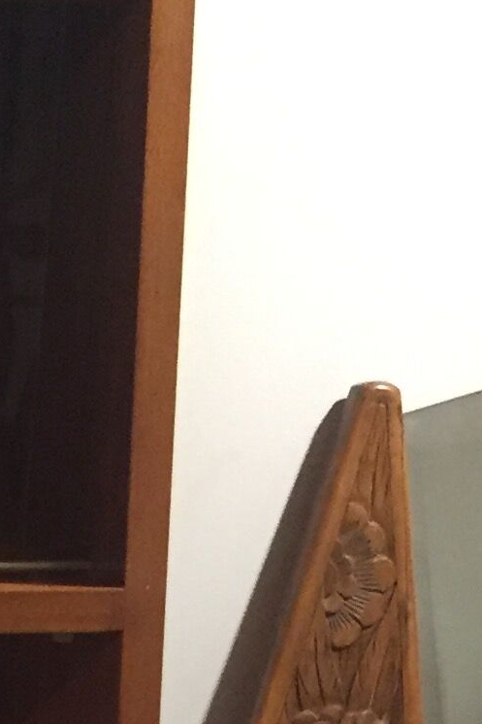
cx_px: -688
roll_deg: -0.6
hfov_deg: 9.3
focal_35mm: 132
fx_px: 2652
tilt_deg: -16.8
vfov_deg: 14.5
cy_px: 1097
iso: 250
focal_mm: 4.15
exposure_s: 1/17
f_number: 2.2
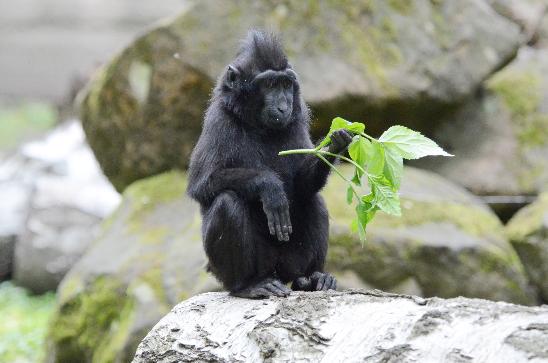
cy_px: 182
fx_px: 4443
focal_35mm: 292
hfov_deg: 7.1
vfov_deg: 4.7
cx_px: 274
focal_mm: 195
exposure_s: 1/500
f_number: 5.3
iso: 3200
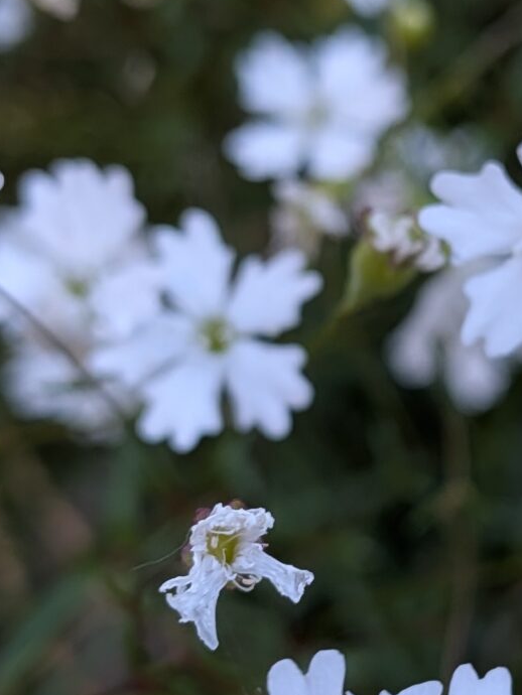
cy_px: 428
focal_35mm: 89
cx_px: 428
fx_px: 1788
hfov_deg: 16.5
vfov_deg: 22.0
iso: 38
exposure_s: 1/100
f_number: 1.7
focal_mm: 4.53
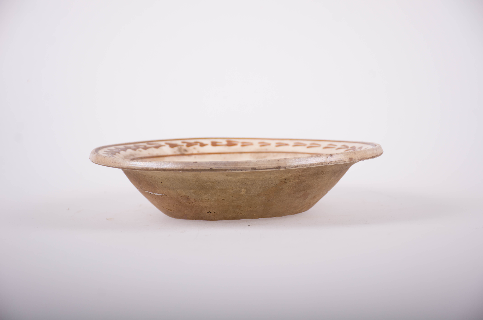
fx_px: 1607
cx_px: 242
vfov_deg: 11.4
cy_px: 160
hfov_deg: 17.1
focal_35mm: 120
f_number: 6.3
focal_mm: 80
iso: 100
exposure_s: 1/200
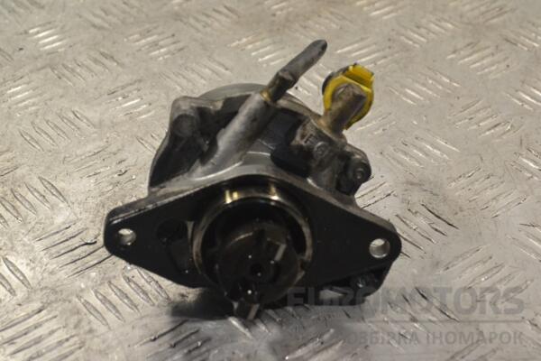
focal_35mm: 82
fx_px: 1240
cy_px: 180
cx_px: 270
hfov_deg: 24.6
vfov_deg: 16.6
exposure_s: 1/320
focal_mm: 55
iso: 3200
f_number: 9
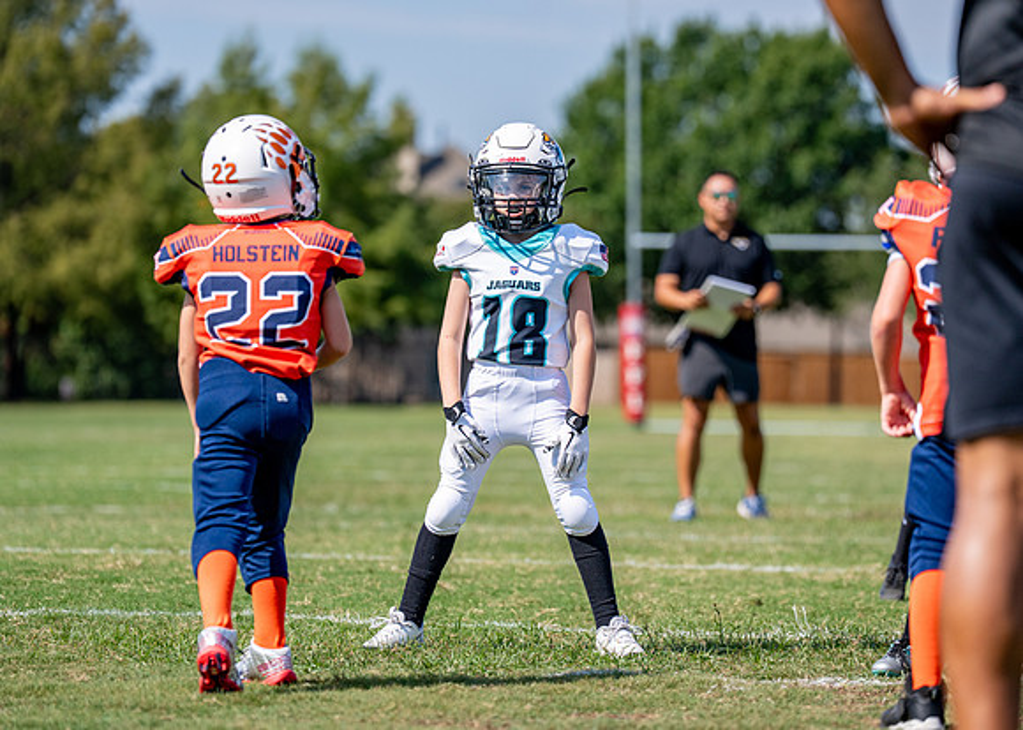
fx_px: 5134
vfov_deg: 8.1
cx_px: 530
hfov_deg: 11.4
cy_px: 358
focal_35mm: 177
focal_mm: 145
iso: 200
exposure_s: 1/5000
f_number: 2.8
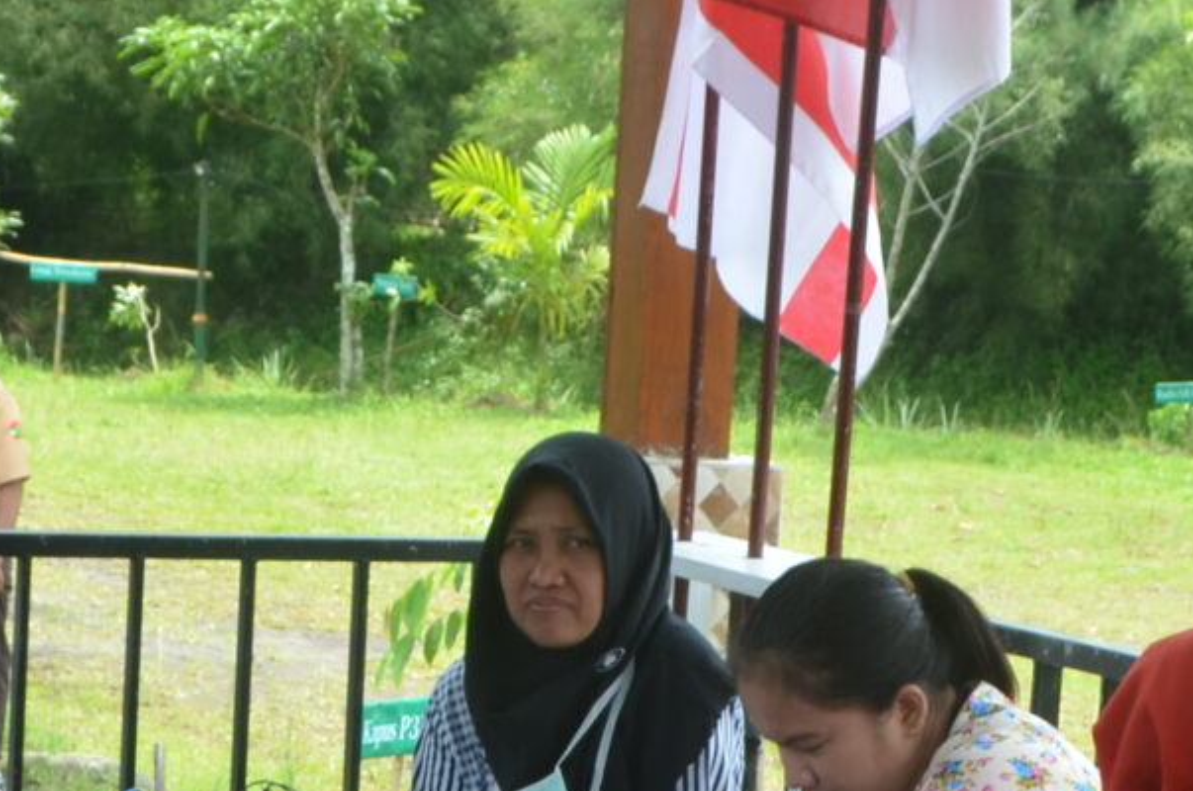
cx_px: 307
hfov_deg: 14.6
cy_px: 757
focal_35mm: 140
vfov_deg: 9.7
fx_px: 4632
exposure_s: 1/125
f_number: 7.1
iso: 200
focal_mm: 22
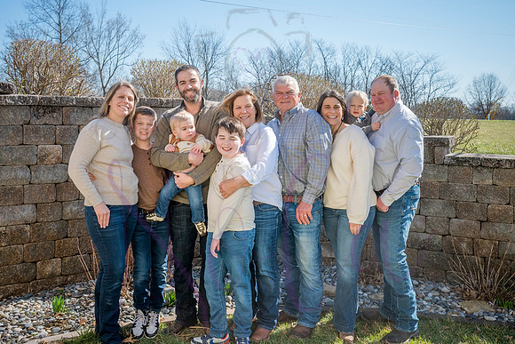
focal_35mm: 43
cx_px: 254
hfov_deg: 45.8
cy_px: 146
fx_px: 610
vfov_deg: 31.4
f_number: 7.1
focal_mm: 37
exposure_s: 1/640
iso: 400
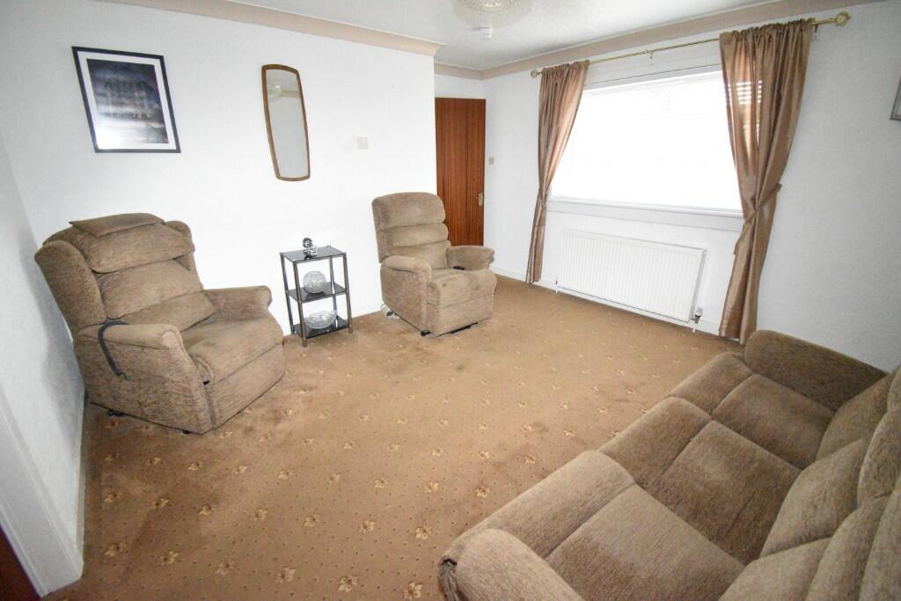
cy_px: 300
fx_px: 375
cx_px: 450
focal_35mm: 15
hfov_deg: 100.4
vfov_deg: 77.3
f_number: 4.5
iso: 12800
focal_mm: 10
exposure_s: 1/100
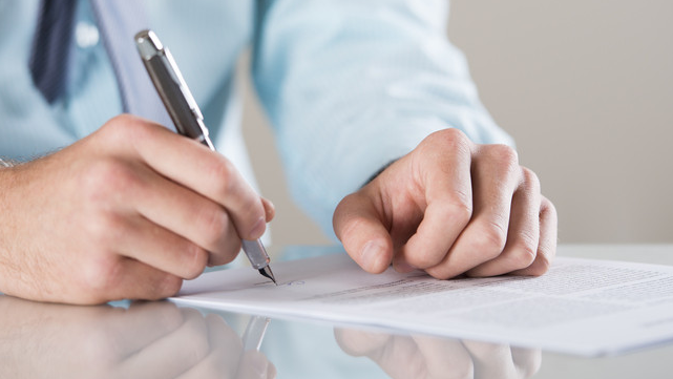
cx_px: 319
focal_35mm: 245
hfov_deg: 8.8
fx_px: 4373
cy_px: 127
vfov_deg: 5.0
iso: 100
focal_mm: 150
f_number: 2.8
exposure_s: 1/160
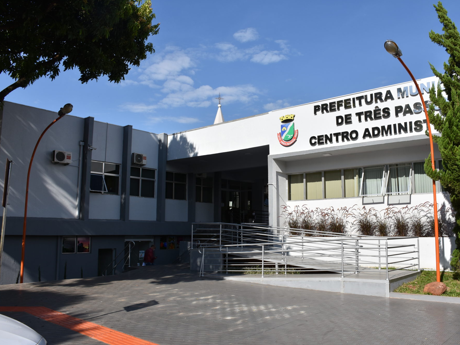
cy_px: 174
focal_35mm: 30
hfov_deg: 59.8
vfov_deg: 46.8
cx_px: 255
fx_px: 399
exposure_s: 1/500
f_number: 8
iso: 160
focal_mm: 18
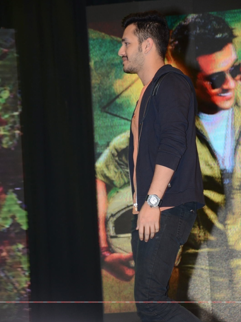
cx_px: 120
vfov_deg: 11.5
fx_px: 1592
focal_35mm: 172
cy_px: 167
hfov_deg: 8.7
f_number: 5.6
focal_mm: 105
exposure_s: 1/125
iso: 800
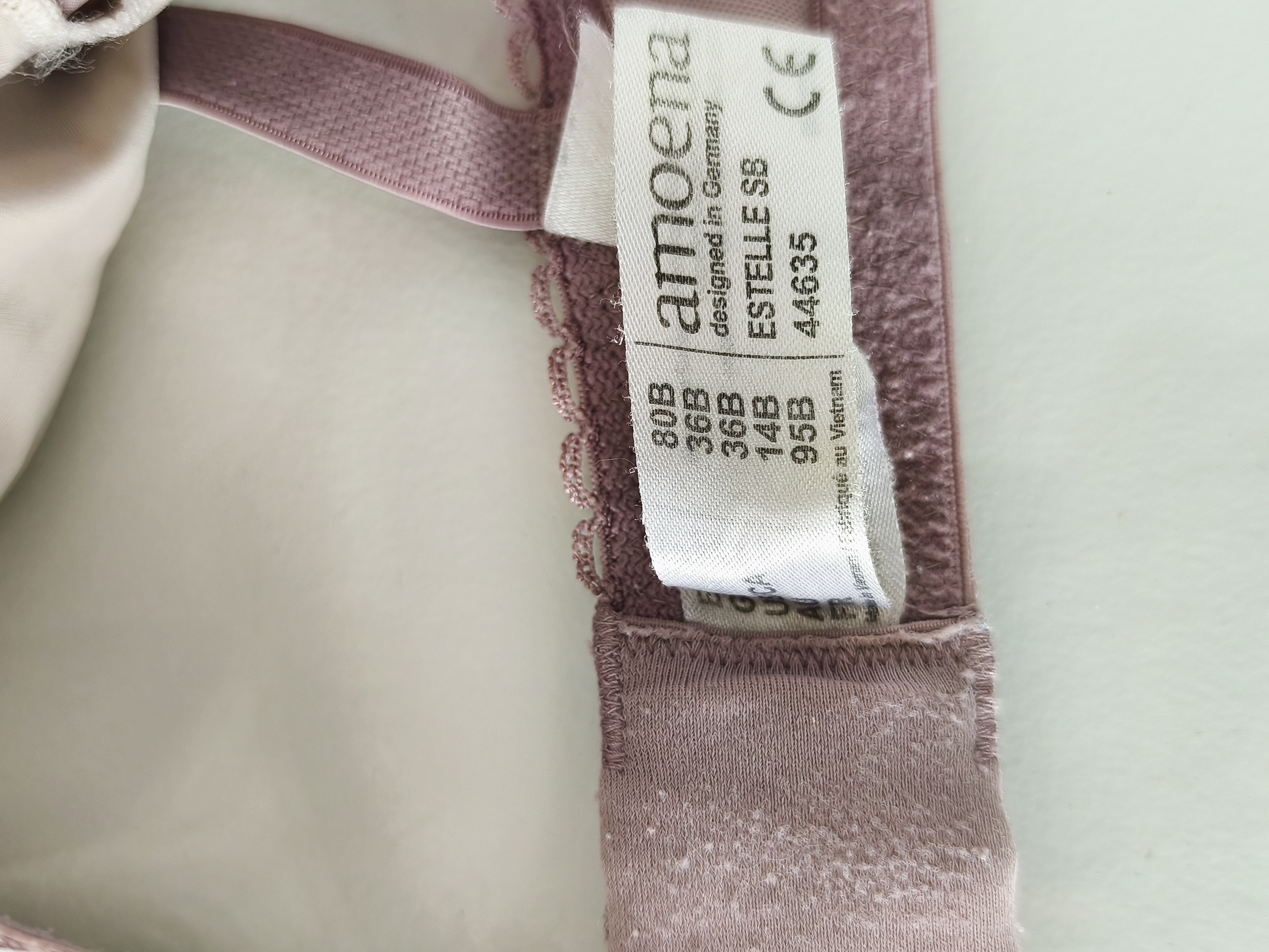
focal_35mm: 32
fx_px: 1173
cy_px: 476
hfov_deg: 56.8
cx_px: 634
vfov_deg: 44.2
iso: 320
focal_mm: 6.14
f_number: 1.65
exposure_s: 1/250
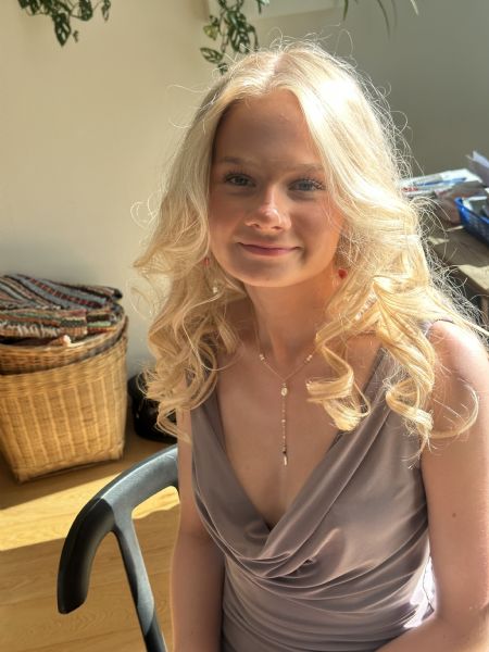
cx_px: 244
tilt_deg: -20.4
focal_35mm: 48
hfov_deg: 30.3
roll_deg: +7.9
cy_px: 326
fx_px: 904
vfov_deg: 39.7
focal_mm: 6.86
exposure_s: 1/619
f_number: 1.78
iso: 64
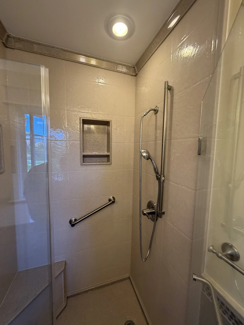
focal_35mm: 14
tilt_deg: -4.6
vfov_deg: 102.1
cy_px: 162
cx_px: 122
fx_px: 132
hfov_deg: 85.7
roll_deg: -0.7
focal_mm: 2.22
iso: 200
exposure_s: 1/60
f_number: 2.2
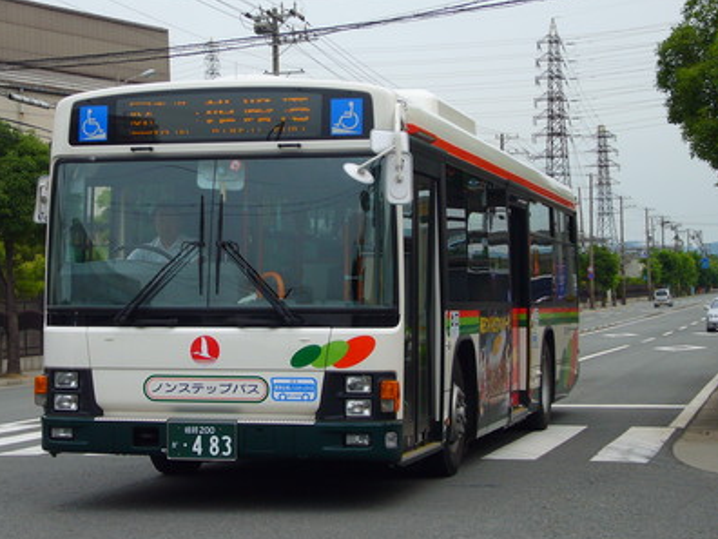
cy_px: 256
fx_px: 1722
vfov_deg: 17.8
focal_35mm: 83
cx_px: 312
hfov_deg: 23.5
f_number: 4.5
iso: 80
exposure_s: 1/400
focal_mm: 12
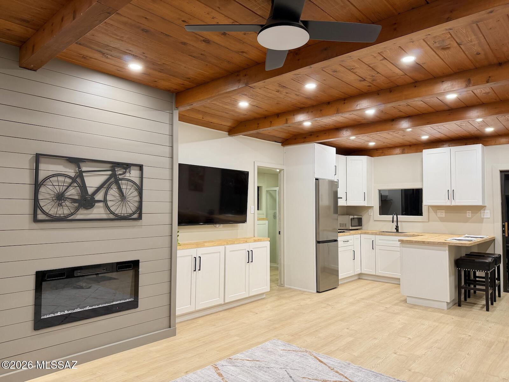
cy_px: 191
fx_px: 353
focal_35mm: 24
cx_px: 254
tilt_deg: +2.8
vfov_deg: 56.8
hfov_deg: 71.6
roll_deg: -0.6
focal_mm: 6.76
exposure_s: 1/60
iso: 200
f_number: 1.78
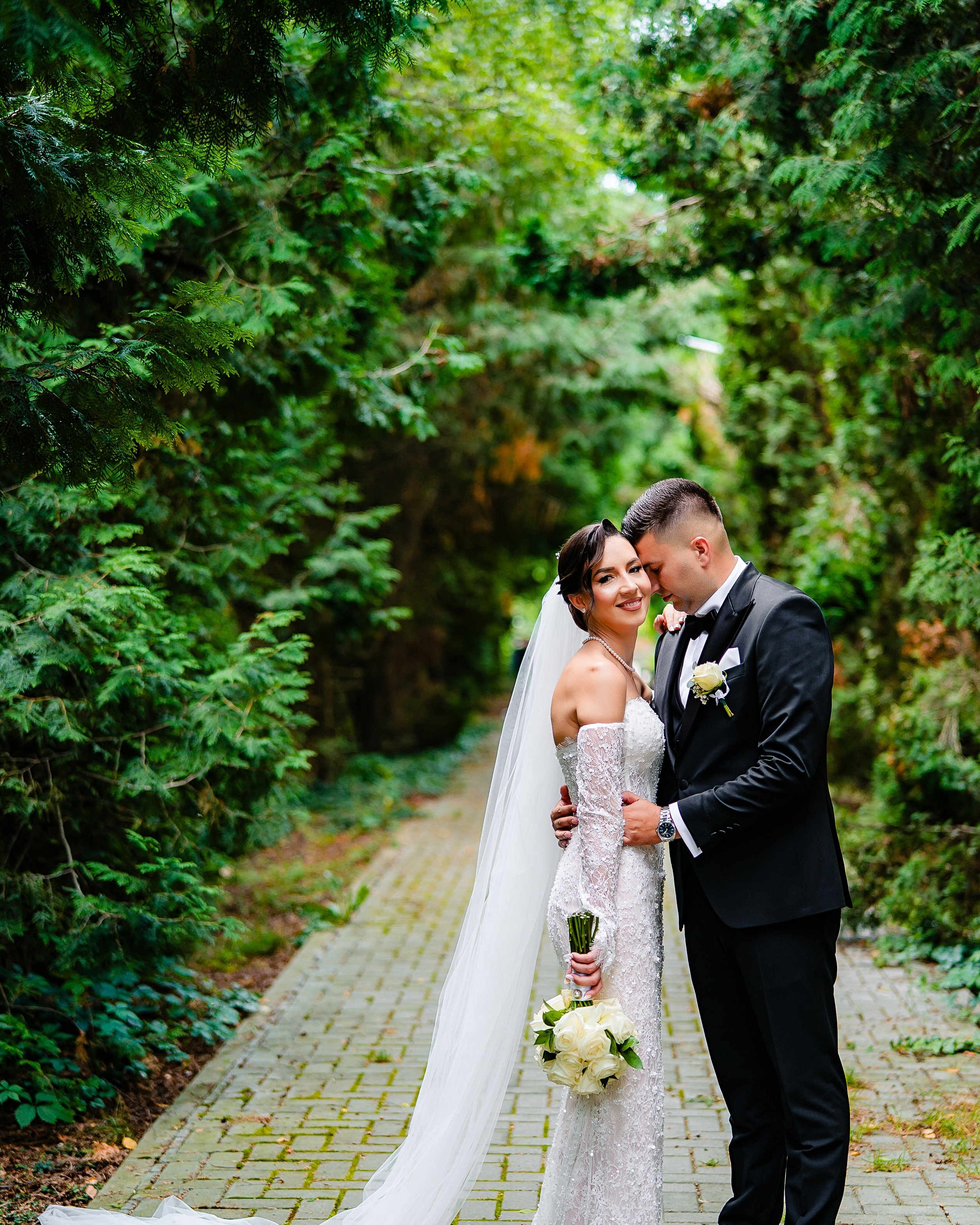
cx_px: 494
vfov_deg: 33.0
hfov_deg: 26.7
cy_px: 660
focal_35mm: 57
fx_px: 2066
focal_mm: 50
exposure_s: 1/1000
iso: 200
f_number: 1.4
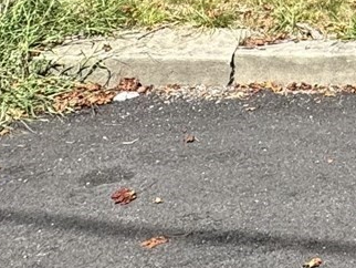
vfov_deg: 13.9
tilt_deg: +6.8
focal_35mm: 89
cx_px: 611
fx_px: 916
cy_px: -276
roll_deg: -2.8
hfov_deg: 18.1
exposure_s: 1/1126
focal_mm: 2.22
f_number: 2.2
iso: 50
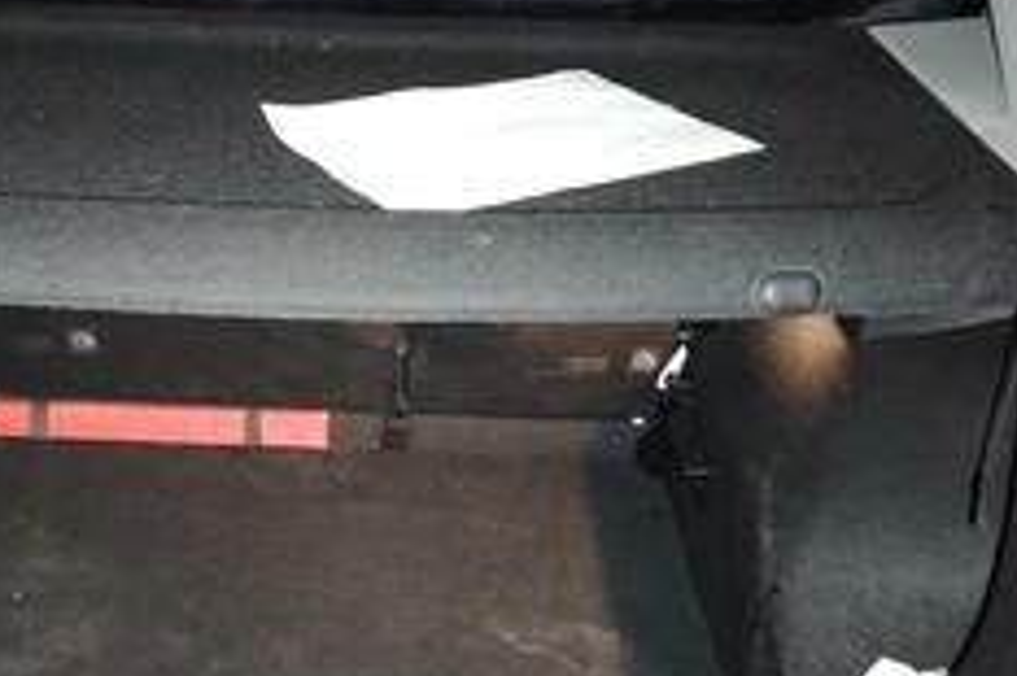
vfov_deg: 27.3
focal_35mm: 49
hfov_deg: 39.9
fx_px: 1383
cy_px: 469
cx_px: 343
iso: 17920
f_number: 1.75
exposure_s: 1/15.2
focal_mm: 5.25
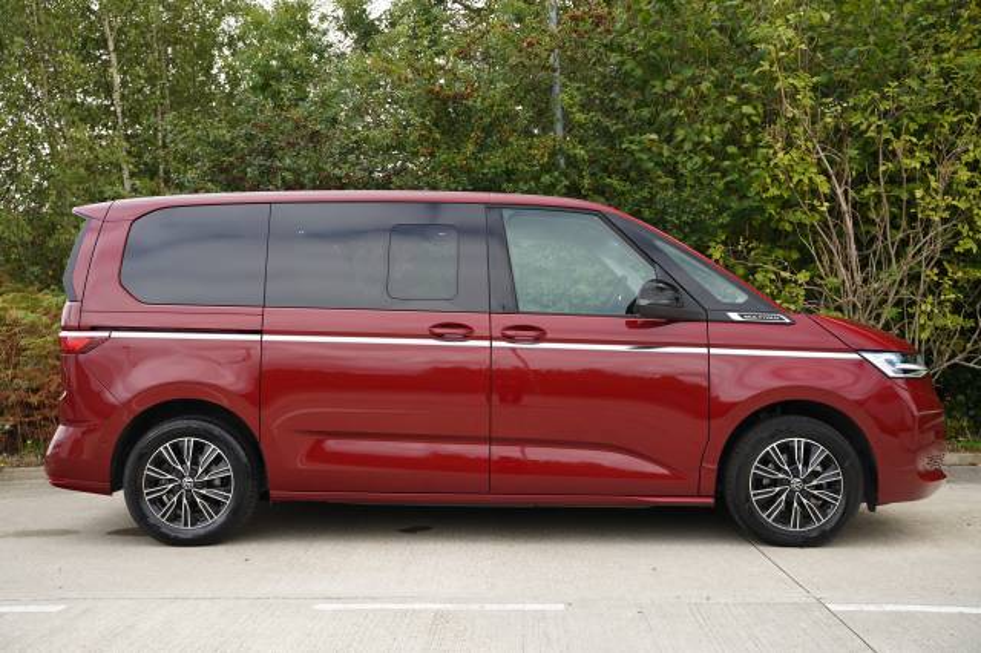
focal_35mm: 41
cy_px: 326
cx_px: 490
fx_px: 1119
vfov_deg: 32.5
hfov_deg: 47.3
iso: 160
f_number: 4
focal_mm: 41.1
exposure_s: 1/160
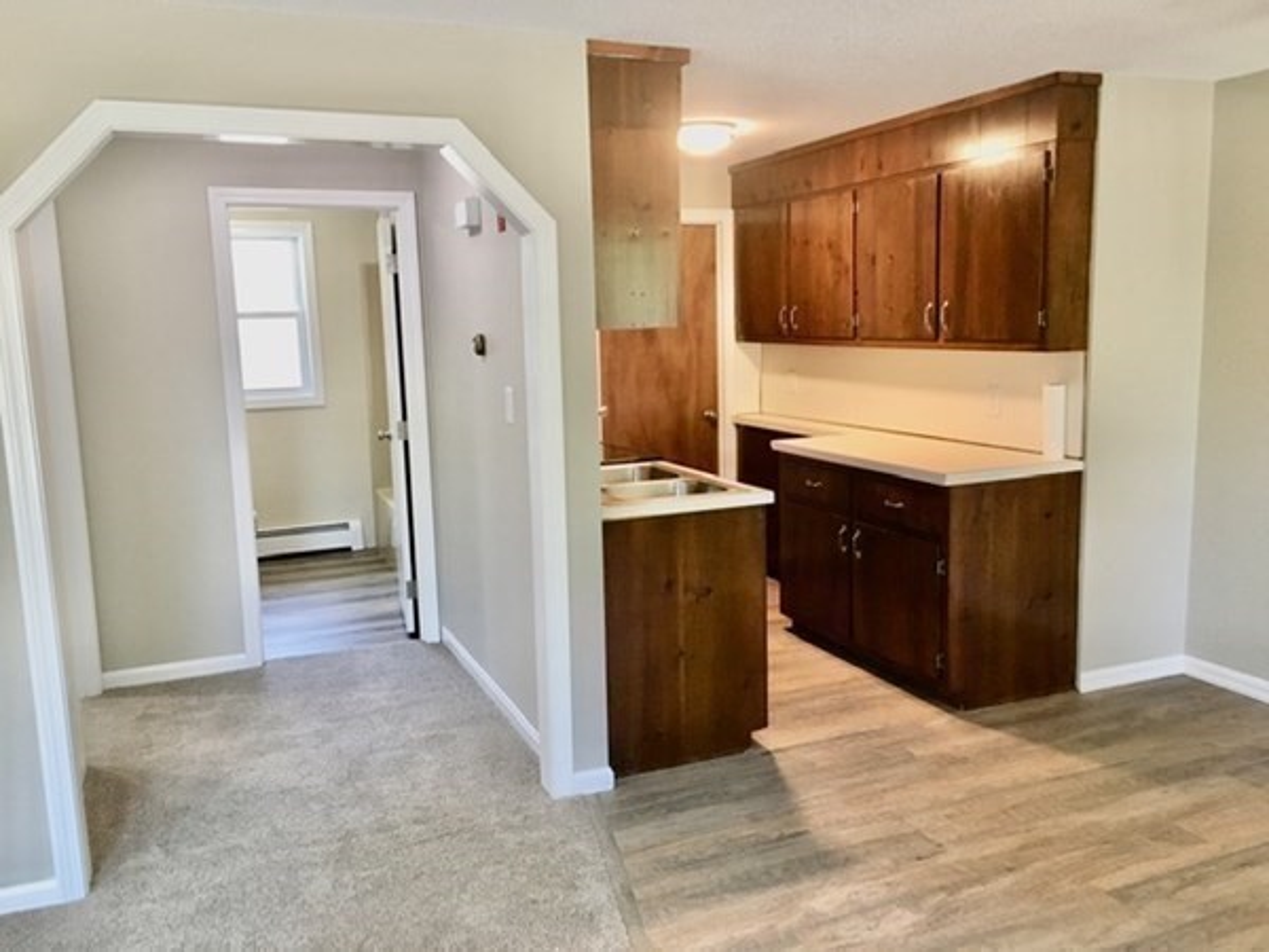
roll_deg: +1.7
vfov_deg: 48.2
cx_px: 634
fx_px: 1063
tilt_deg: -7.2
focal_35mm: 29
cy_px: 476
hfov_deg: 61.7
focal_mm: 4.15
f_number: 2.2
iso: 160
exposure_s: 1/30
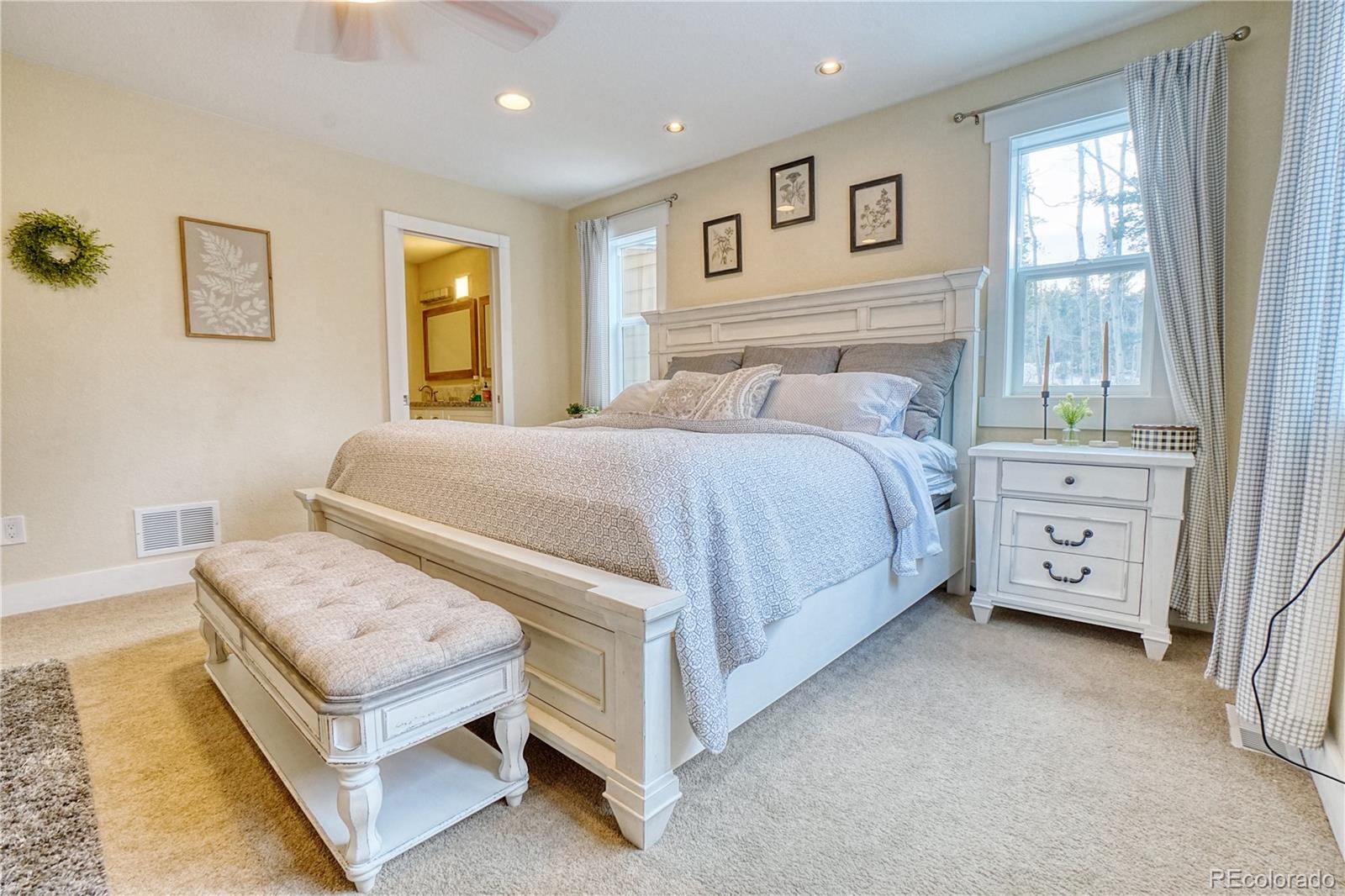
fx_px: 560
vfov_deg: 77.3
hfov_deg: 100.4
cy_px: 448
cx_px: 672
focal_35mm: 15
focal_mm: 10
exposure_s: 1/8
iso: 800
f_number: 11
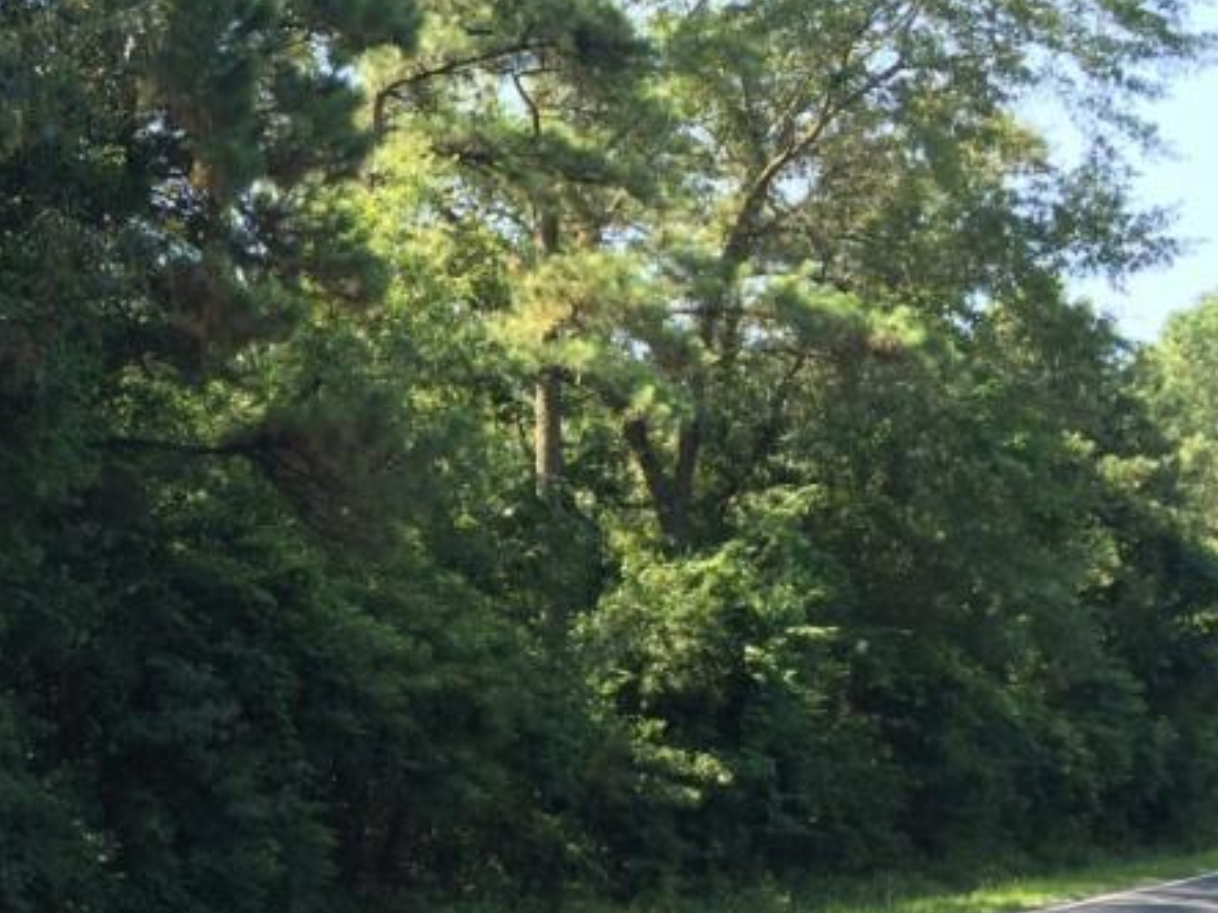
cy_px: 671
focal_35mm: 67
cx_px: 146
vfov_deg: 21.8
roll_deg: +1.0
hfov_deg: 28.0
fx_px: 2357
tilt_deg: +2.5
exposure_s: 1/291
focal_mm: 4.15
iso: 32
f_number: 2.2
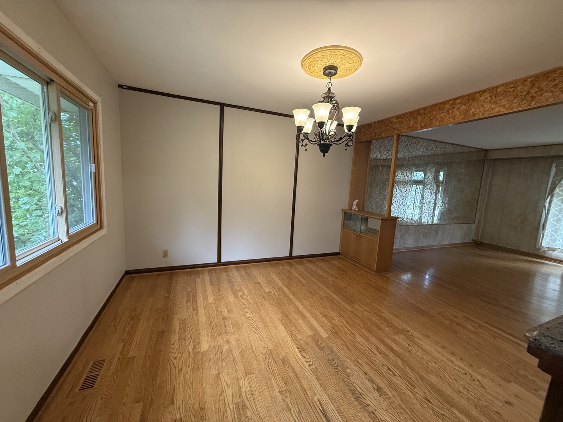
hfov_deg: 102.1
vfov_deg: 85.7
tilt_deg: -7.3
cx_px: 282
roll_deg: -3.5
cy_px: 211
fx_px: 228
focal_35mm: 14
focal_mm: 2.22
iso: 500
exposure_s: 1/120
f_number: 2.2
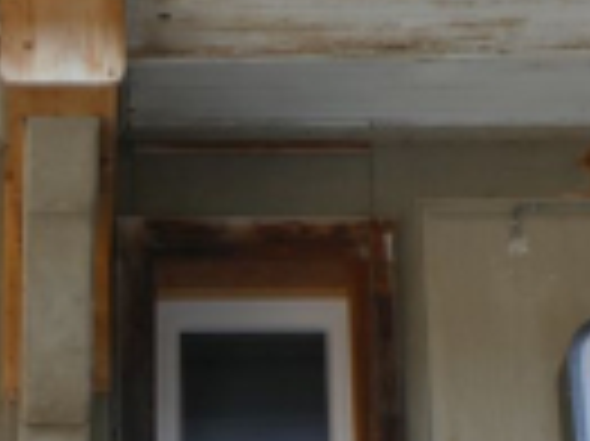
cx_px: 88
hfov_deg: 13.7
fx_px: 2435
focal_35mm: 143
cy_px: 392
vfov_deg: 10.3
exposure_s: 1/125
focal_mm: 7.8
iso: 80
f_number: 3.9
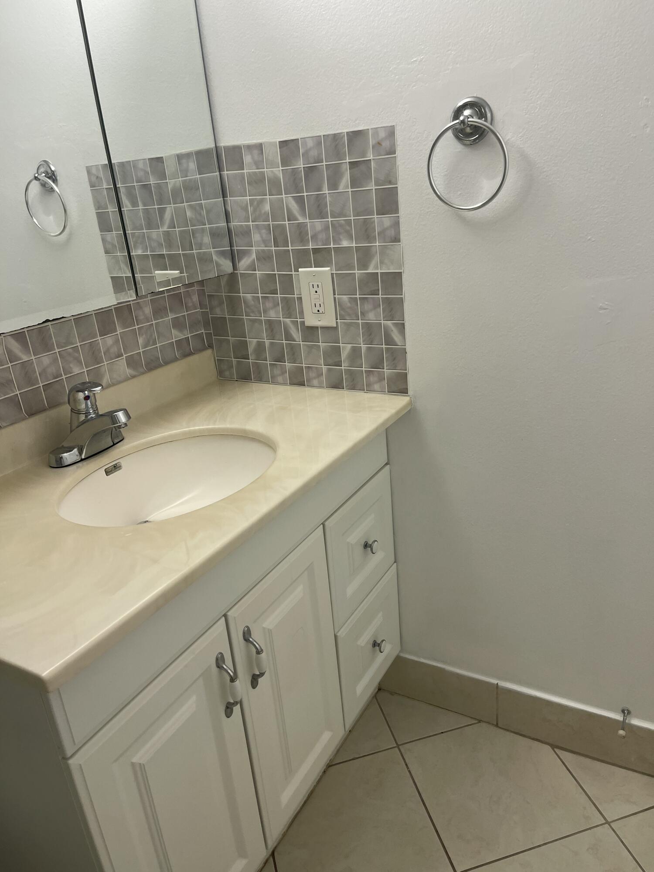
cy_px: 436
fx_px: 630
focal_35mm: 25
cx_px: 327
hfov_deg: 54.9
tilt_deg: -21.0
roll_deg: +4.8
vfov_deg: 69.4
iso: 125
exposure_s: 1/120
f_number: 1.6
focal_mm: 5.1
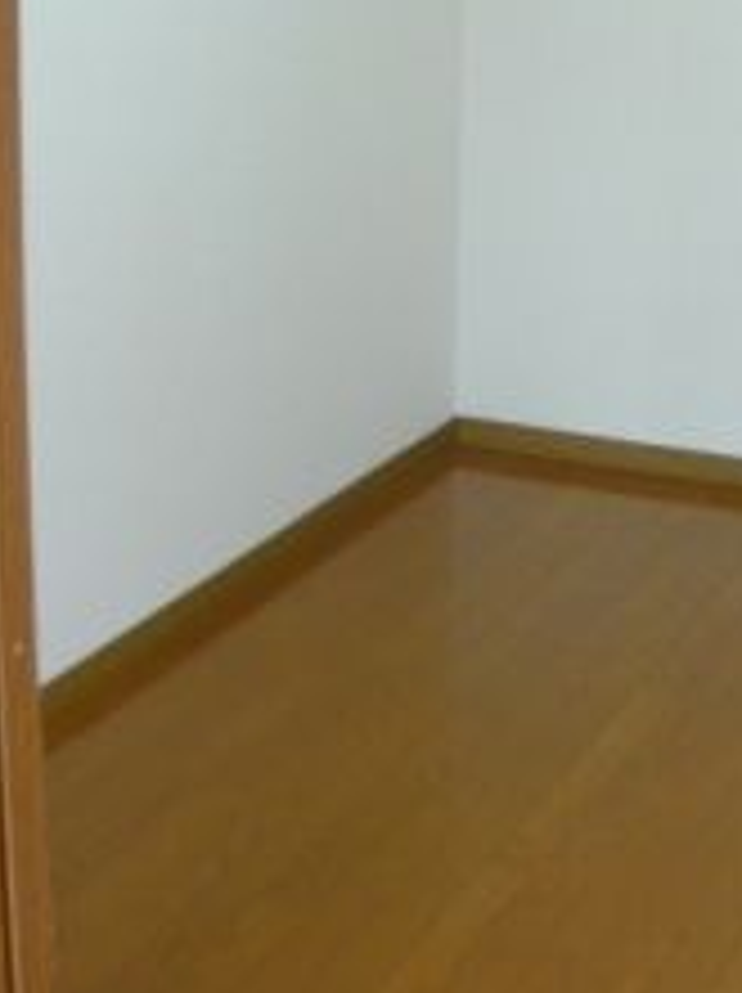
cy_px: 99
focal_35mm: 67
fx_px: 1920
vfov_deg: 27.9
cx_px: 733
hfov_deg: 21.2
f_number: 2.8
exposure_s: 1/30
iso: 250
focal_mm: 5.5
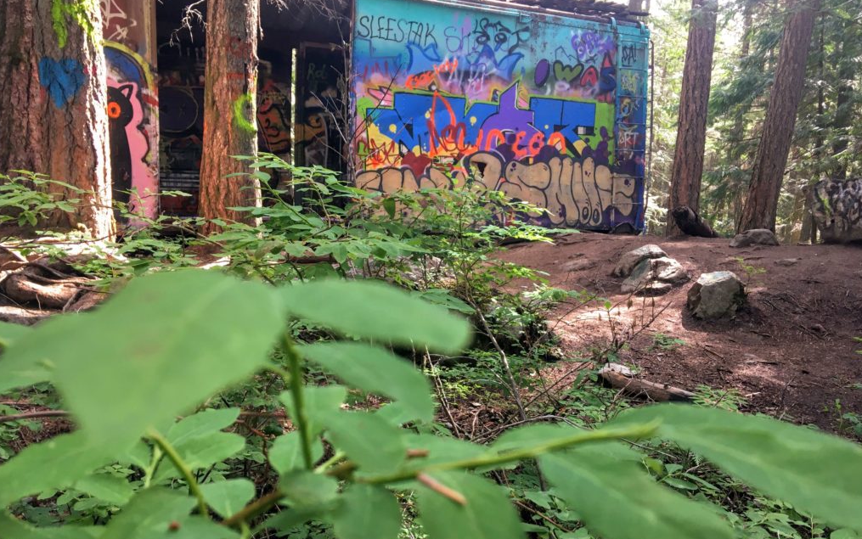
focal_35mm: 31
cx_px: 431
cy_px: 280
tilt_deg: -7.3
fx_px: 728
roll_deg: -2.4
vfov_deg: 40.6
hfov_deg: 61.2
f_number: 2.2
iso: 25
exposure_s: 1/40
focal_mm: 4.15
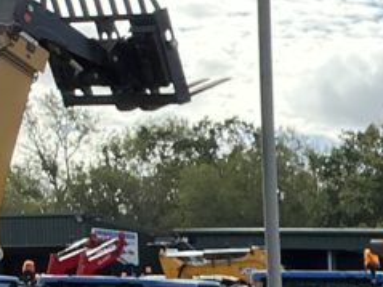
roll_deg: -2.0
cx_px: 769
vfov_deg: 11.2
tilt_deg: -7.0
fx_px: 1327
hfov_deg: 13.9
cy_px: 563
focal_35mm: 120
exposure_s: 1/944
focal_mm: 3
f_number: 1.8
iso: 25
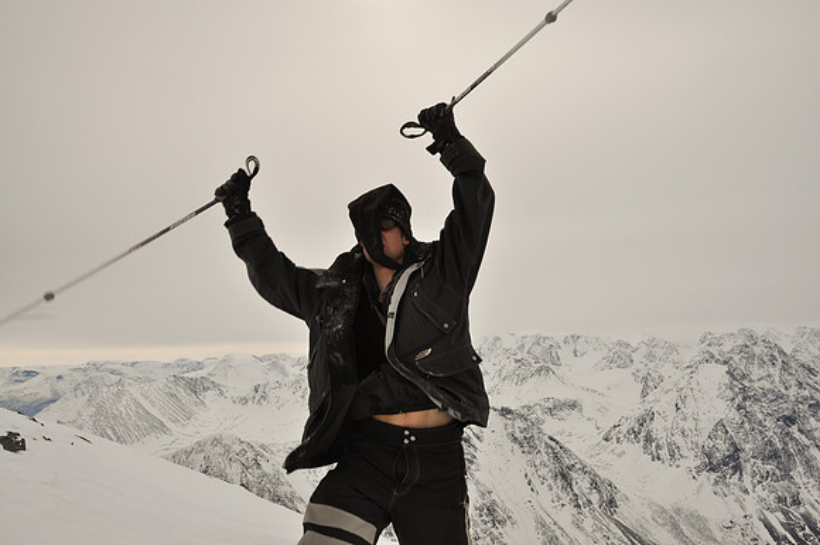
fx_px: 682
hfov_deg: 62.0
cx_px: 410
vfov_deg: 43.5
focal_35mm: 30
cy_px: 272
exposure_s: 1/250
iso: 320
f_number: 11
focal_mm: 20
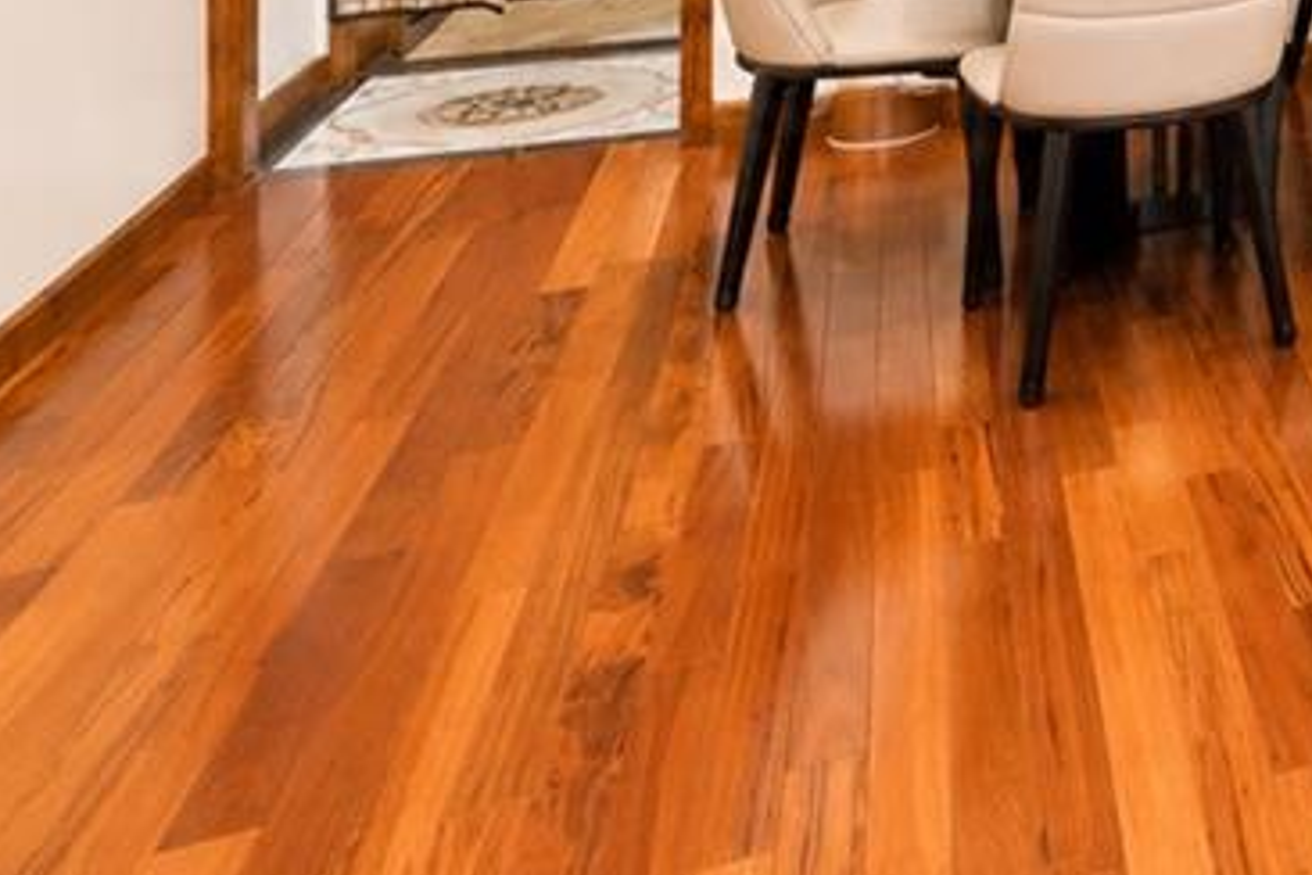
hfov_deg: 34.7
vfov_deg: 26.6
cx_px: 1649
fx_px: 1531
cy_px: -283
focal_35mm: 42
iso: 1600
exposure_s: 1/80
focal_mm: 10
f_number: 7.1
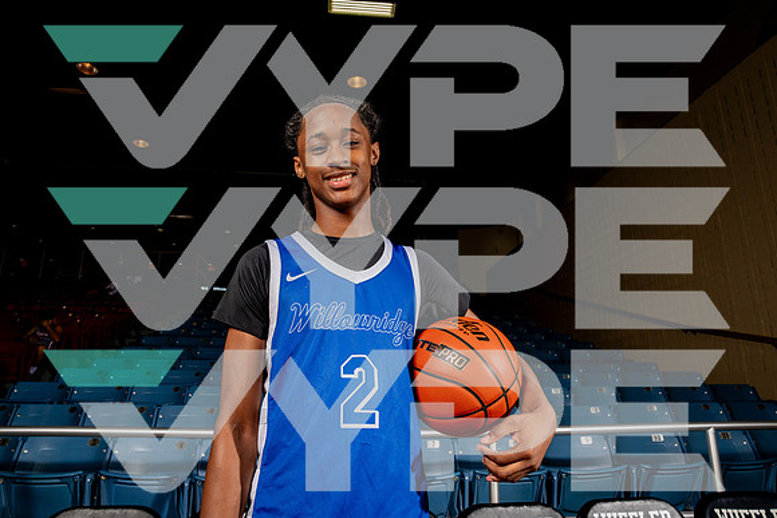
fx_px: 518
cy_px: 259
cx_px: 388
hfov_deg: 73.7
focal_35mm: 24
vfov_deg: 53.2
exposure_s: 1/125
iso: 160
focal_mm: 24
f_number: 7.1
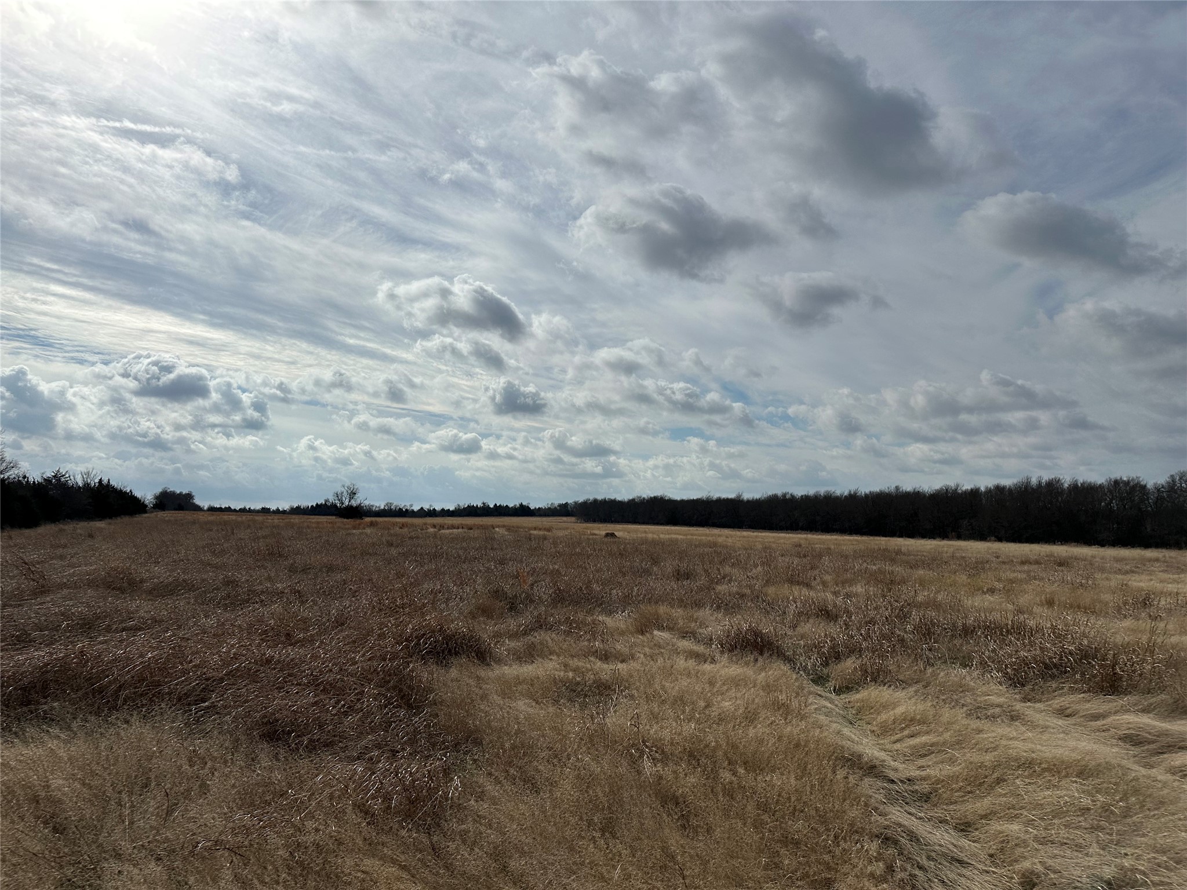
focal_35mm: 24
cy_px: 445
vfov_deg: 56.8
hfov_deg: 71.6
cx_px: 594
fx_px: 823
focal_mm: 6.86
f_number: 1.78
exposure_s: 1/18519
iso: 80
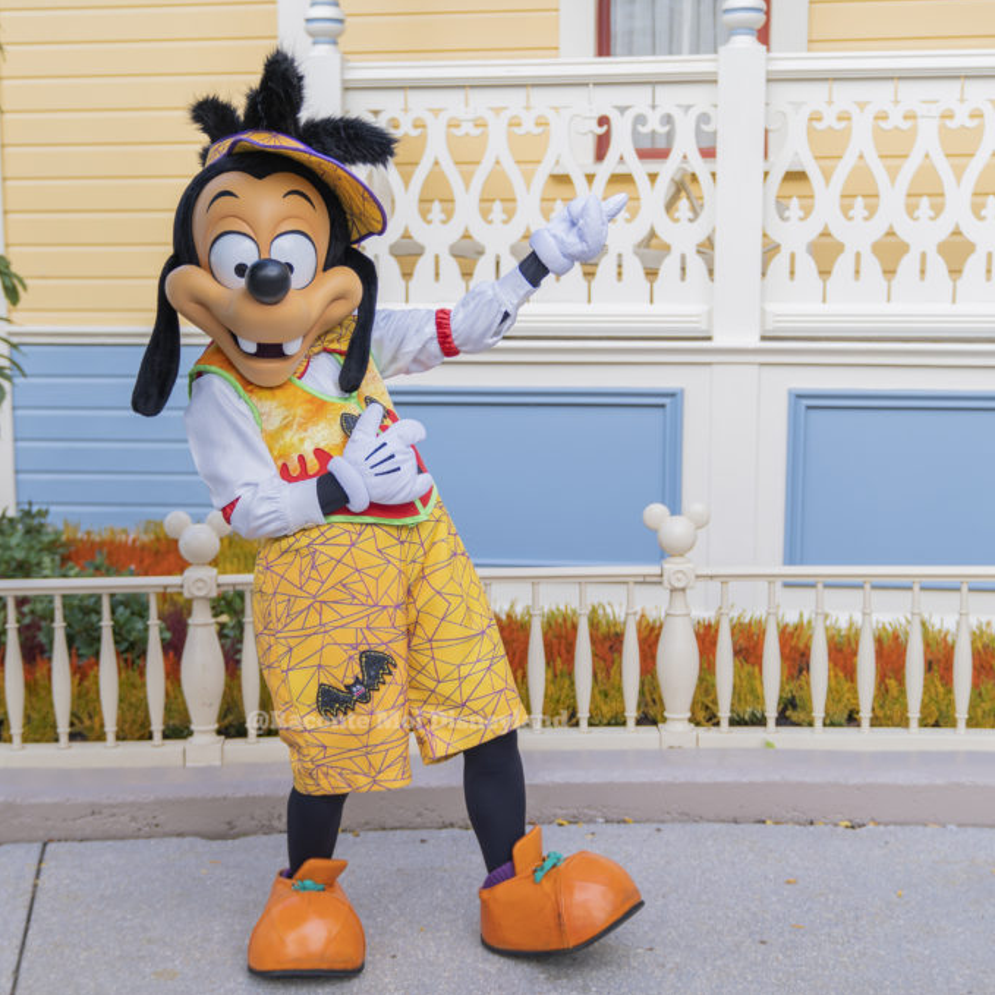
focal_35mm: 50
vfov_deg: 34.0
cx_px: 467
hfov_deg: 34.0
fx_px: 1626
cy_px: 496
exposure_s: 1/250
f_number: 2.8
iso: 100
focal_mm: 39
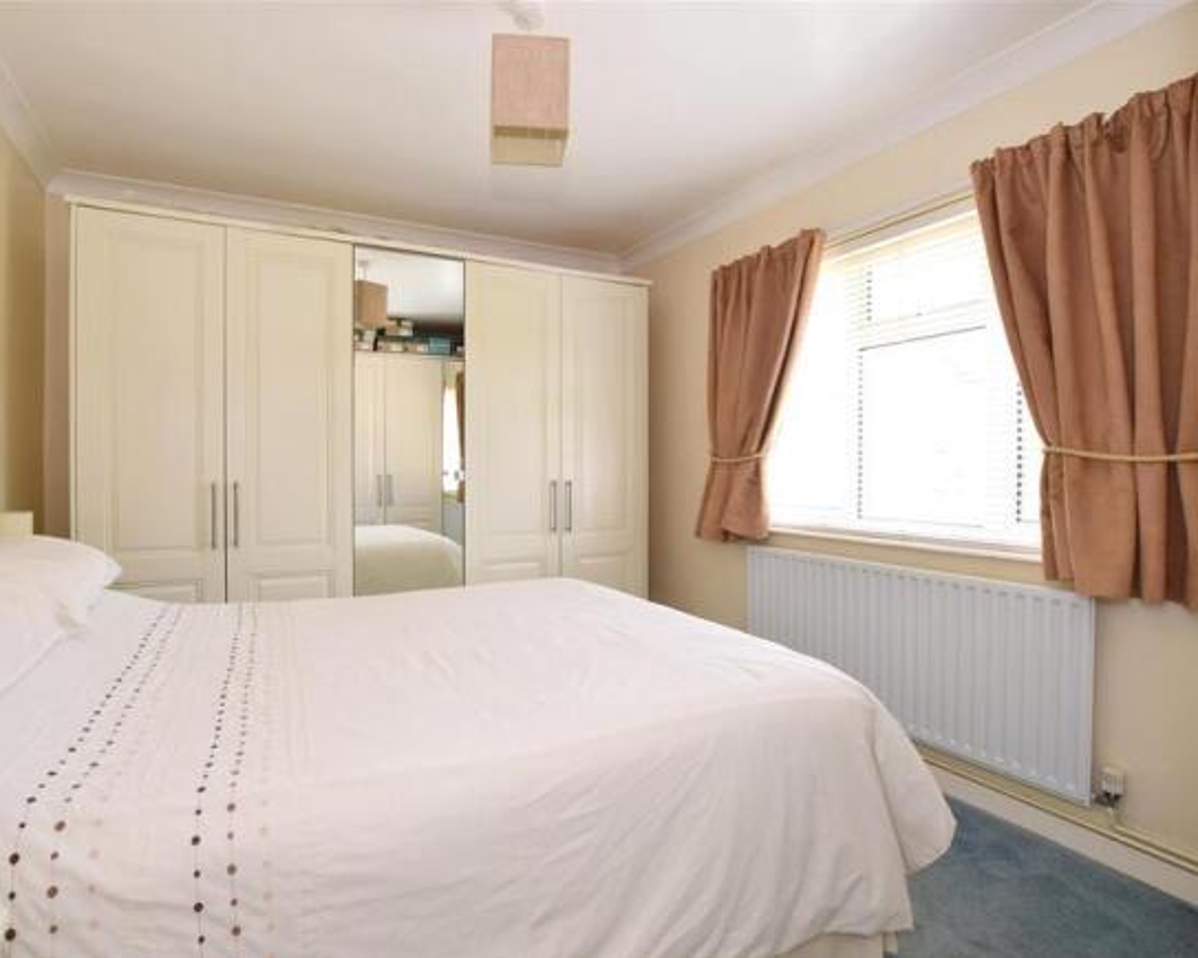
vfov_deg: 76.9
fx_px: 603
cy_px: 480
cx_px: 545
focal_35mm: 17
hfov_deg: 89.4
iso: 400
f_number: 6.3
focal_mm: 10
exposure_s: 1/40
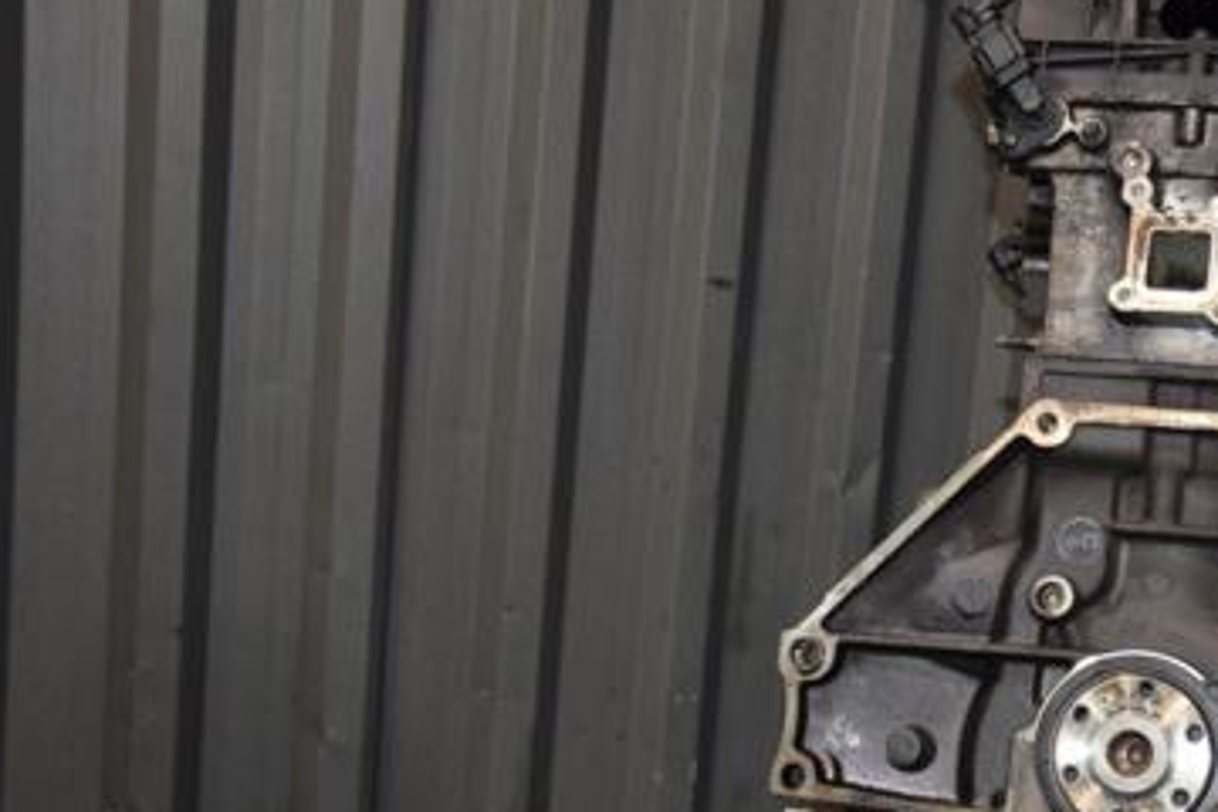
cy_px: 551
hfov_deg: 30.2
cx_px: 981
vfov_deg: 20.8
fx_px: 2199
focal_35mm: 65
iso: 800
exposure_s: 1/60
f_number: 5
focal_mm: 26
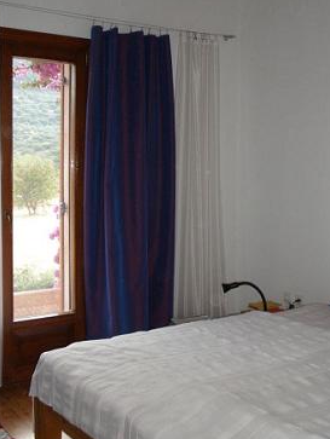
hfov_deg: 28.6
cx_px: 178
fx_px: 647
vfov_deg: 37.4
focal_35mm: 51
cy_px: 192
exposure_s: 1/30
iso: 100
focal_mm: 6.6
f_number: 3.5
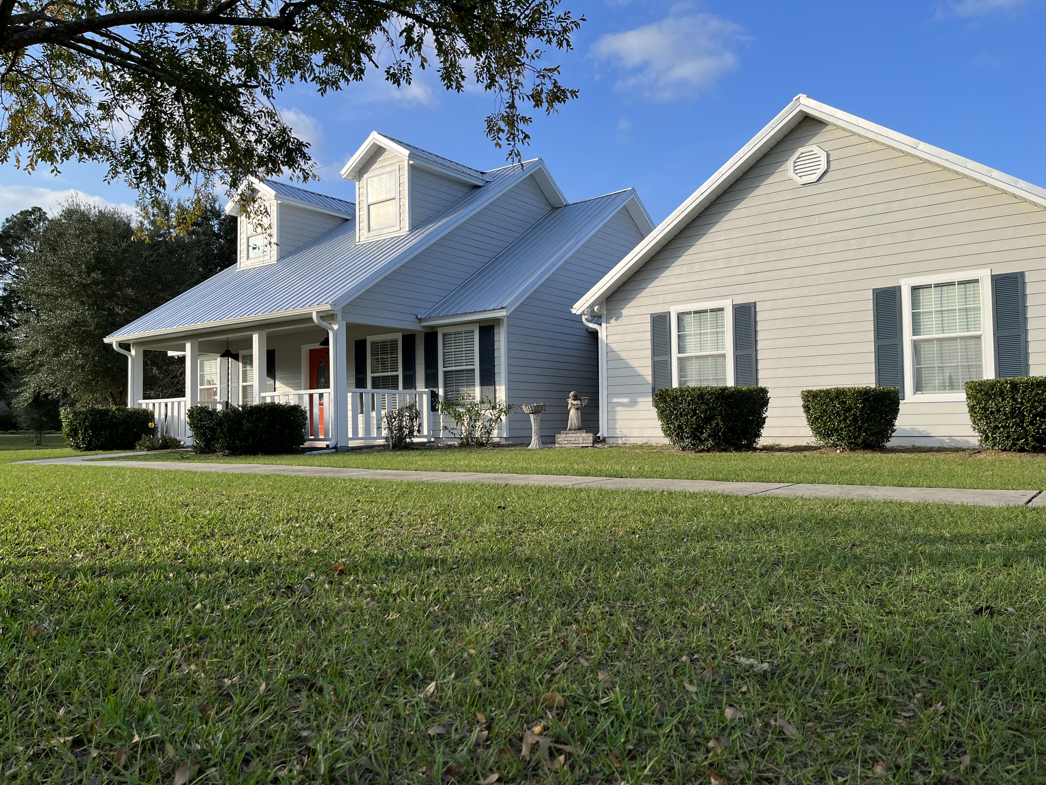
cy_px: 392
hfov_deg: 67.3
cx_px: 523
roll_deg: +1.0
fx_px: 786
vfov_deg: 53.1
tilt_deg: +2.0
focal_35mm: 26
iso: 50
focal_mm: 5.1
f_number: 1.6
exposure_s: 1/1923
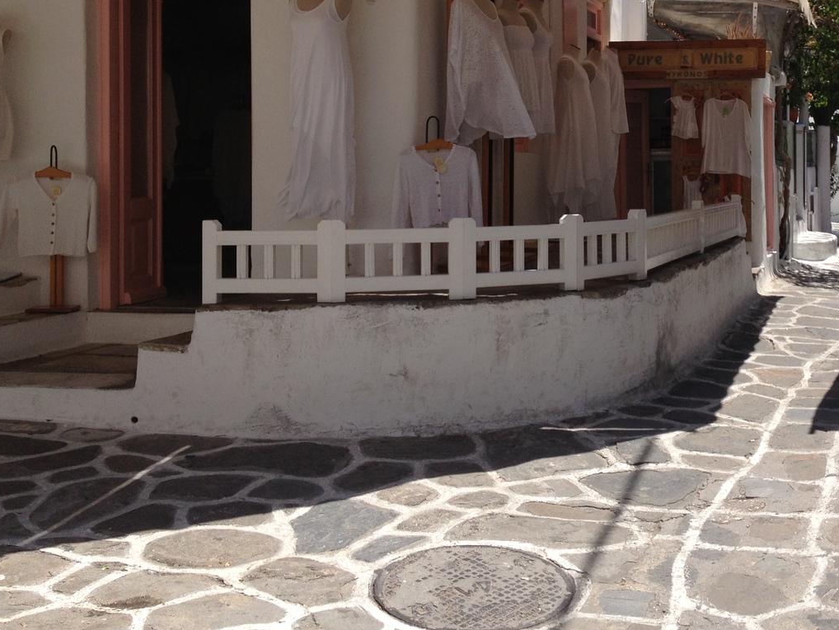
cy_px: 149
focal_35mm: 55
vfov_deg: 26.2
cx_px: 627
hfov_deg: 34.2
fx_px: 1333
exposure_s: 1/1727
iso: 50
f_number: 2.4
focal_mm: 4.28
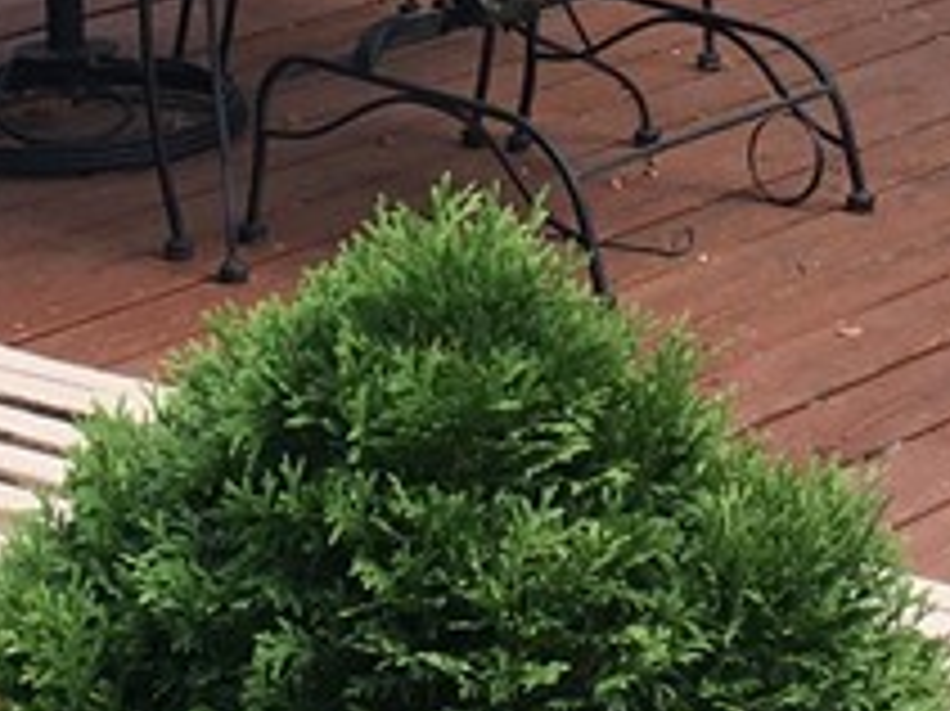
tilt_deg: -4.6
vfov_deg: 10.1
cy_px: -441
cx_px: 684
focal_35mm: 141
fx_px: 3867
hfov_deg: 14.0
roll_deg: +0.5
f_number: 2.2
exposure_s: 1/299
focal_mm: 4.15
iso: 25
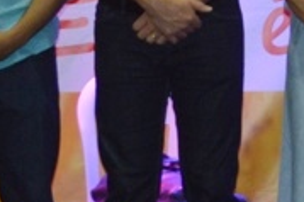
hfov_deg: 6.1
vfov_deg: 4.2
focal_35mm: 326
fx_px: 2750
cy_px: 99
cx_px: 649
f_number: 5
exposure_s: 1/60
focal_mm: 38
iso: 900
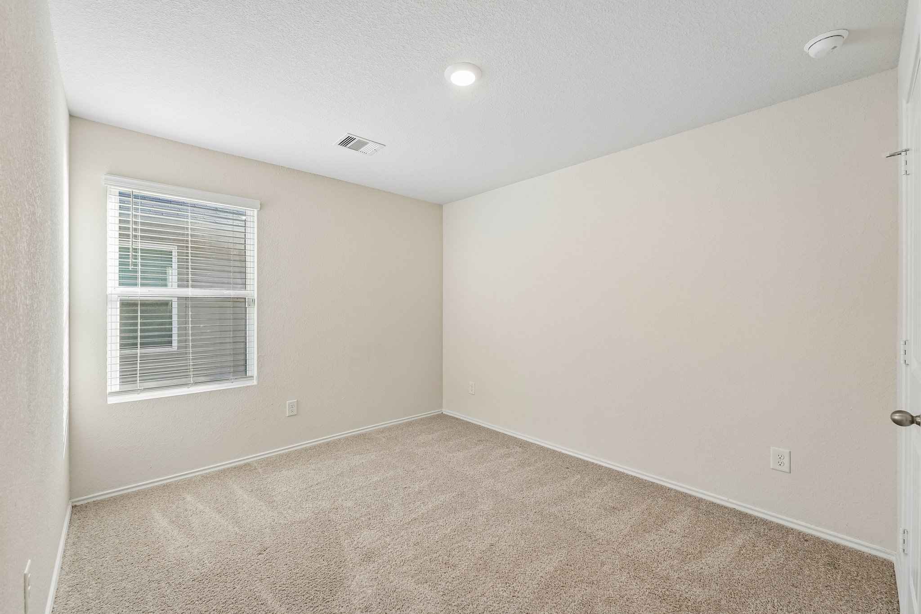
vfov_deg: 81.2
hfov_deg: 104.3
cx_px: 460
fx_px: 358
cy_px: 307
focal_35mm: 14
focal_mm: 14
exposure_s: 1/25
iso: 400
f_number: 8
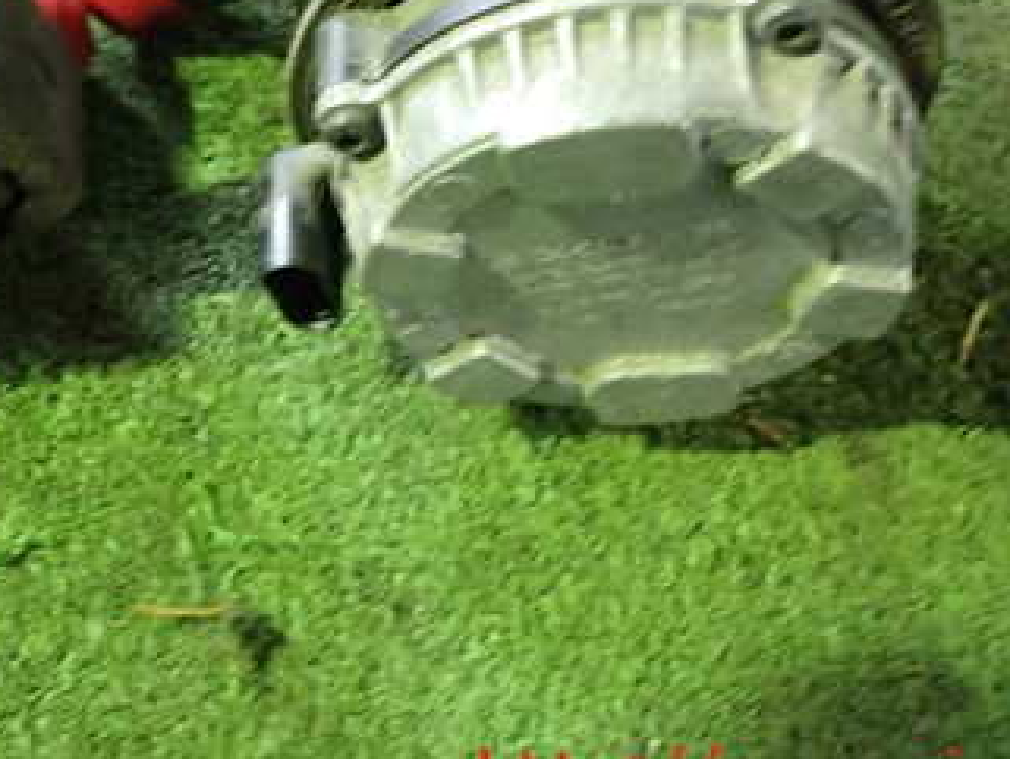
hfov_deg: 33.6
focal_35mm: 56
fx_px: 1635
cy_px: 110
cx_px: 245
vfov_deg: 25.5
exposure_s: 1/20
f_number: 2.3
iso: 800
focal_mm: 5.4
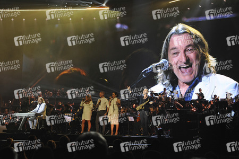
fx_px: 431
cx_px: 120
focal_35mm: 65
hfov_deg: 31.0
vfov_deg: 20.9
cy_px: 80
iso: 1600
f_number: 7.1
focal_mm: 65
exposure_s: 1/100
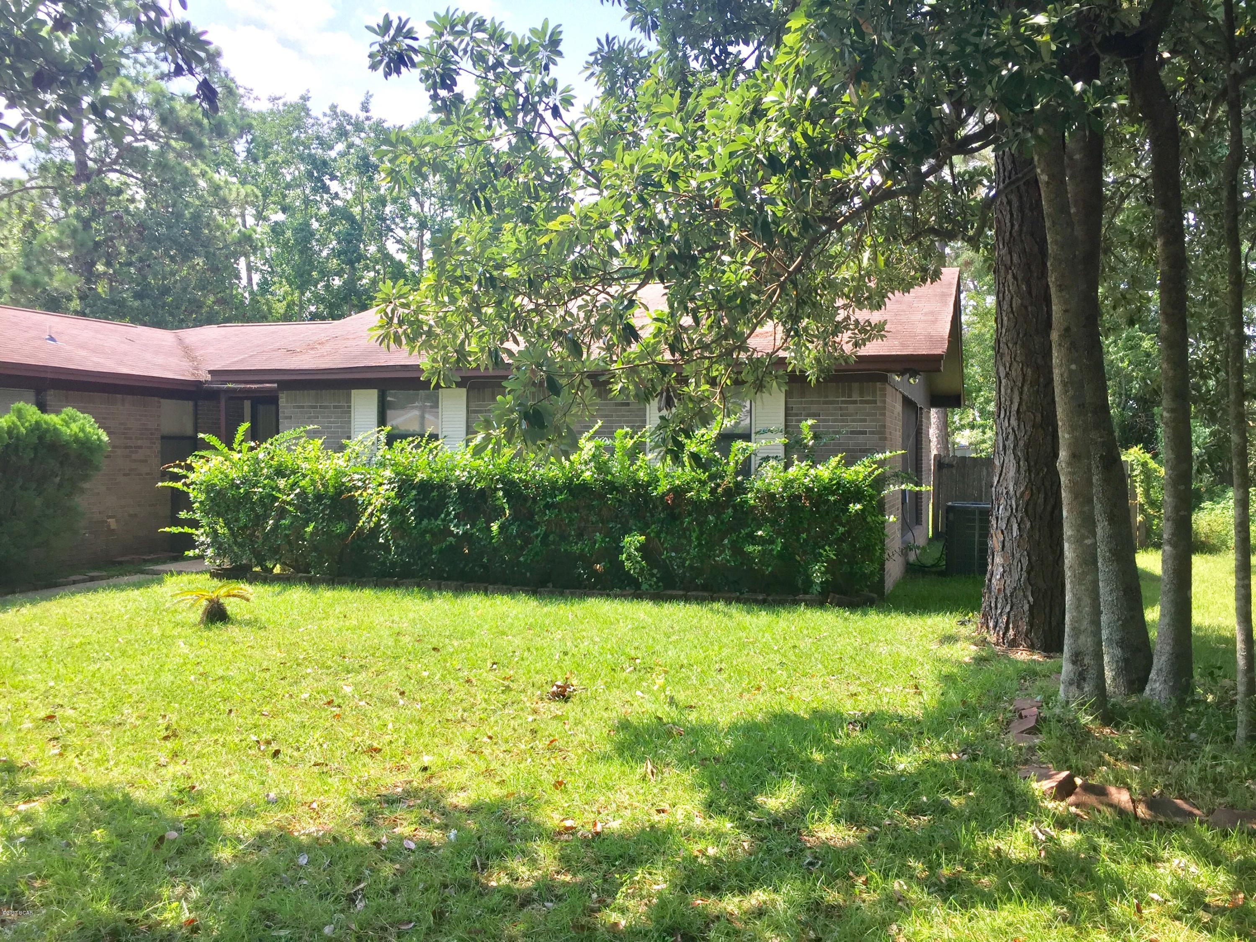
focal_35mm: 29
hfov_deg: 61.7
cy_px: 471
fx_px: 1052
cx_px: 628
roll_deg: -1.1
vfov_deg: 48.2
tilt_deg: +0.1
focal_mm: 4.15
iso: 32
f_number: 2.2
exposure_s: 1/581
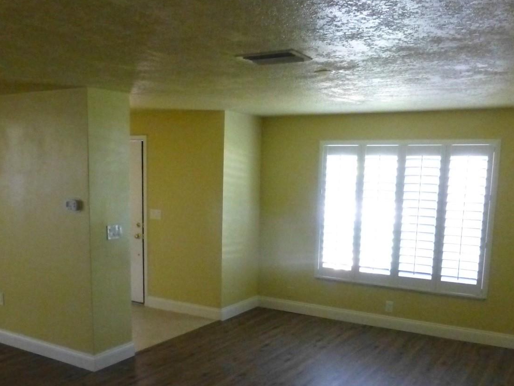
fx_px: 520
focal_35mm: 35
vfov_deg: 40.2
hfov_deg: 52.6
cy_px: 255
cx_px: 238
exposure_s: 1/50
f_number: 3.3
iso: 1600
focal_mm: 4.3
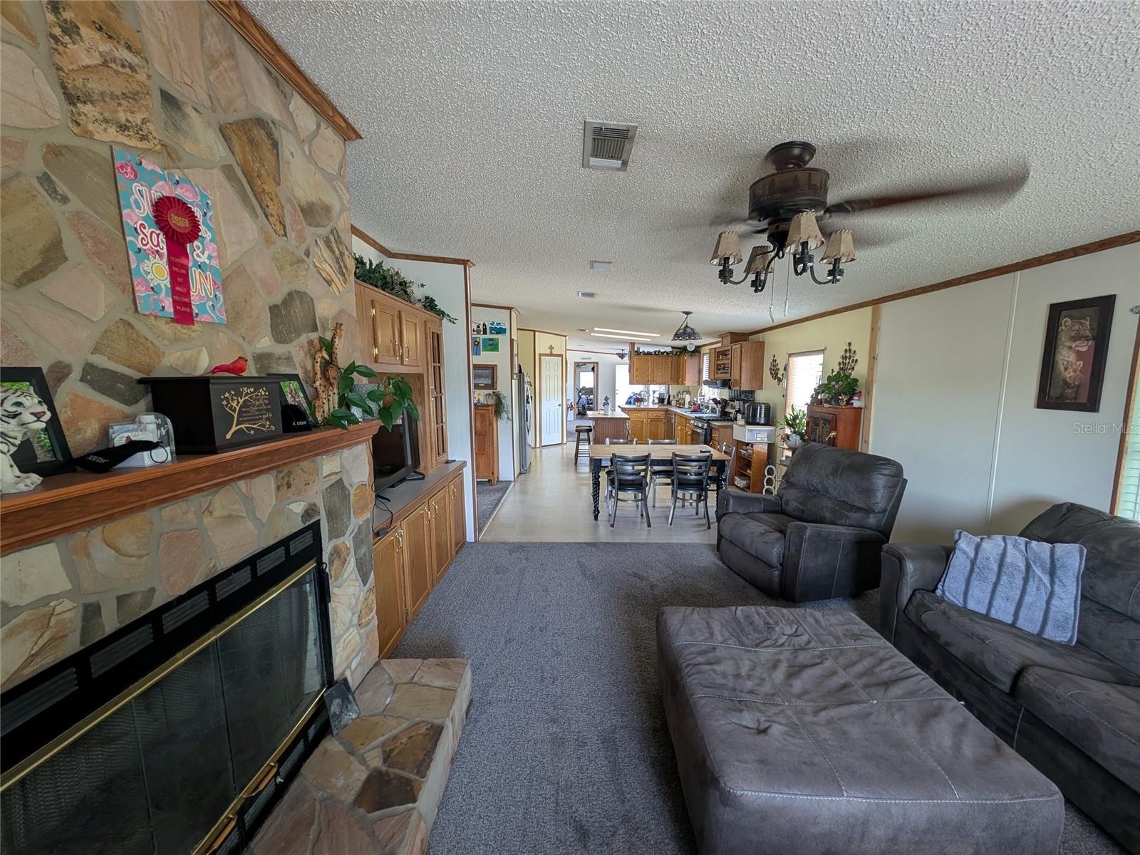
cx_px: 570
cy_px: 428
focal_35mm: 12
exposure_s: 1/23.8
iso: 76
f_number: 1.95
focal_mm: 2.23
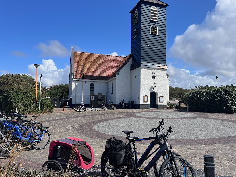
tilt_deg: +5.0
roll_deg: -0.8
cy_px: 84
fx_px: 205
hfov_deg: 59.7
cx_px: 134
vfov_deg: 46.8
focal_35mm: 30
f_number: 1.5
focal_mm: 5.7
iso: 50
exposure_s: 1/6579
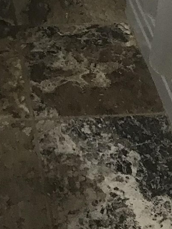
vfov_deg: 13.6
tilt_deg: -13.1
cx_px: -24
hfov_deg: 12.1
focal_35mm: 120
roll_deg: +0.5
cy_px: -255
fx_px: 796
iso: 40
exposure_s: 1/17
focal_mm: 3.99
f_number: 1.8
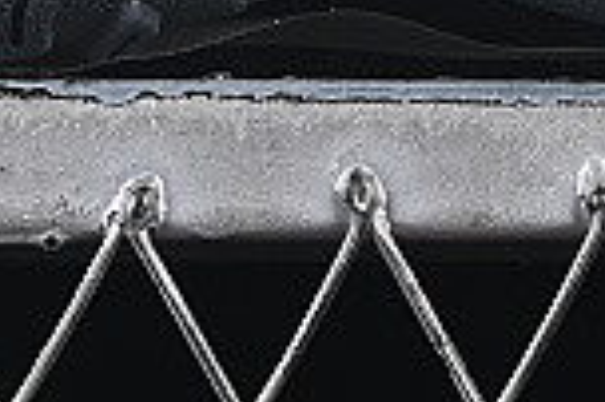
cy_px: -808
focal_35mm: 534
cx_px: 235
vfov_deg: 2.5
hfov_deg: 3.9
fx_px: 8964
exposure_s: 1/80
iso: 160
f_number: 8
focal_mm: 50
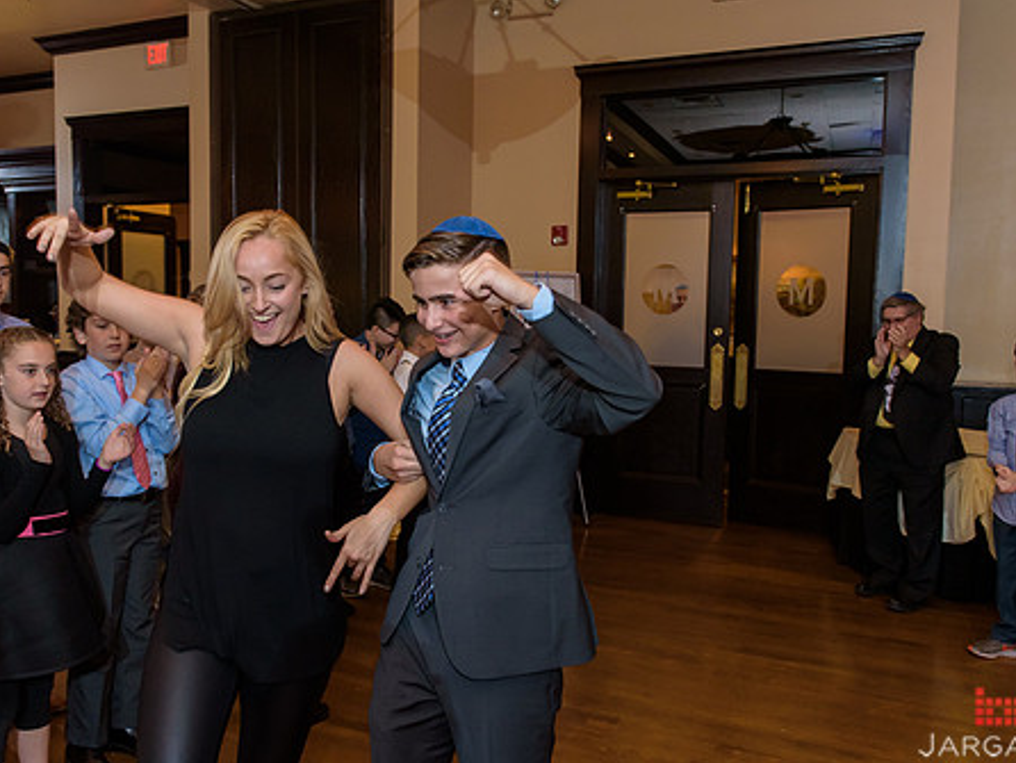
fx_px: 881
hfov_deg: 59.9
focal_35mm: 30
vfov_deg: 46.8
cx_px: 476
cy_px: 366
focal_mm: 24
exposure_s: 1/125
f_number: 3.2
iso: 1600
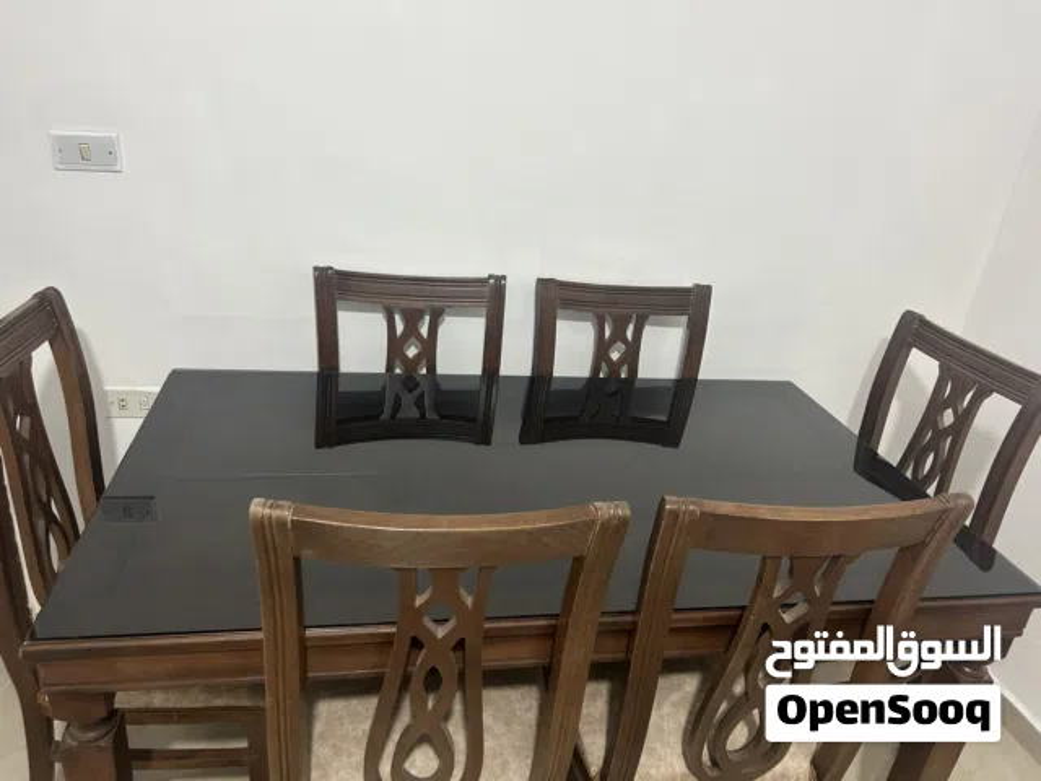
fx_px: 782
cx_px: 520
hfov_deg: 67.3
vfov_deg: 53.1
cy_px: 390
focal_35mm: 26
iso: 160
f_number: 1.5
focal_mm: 5.7
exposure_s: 1/60
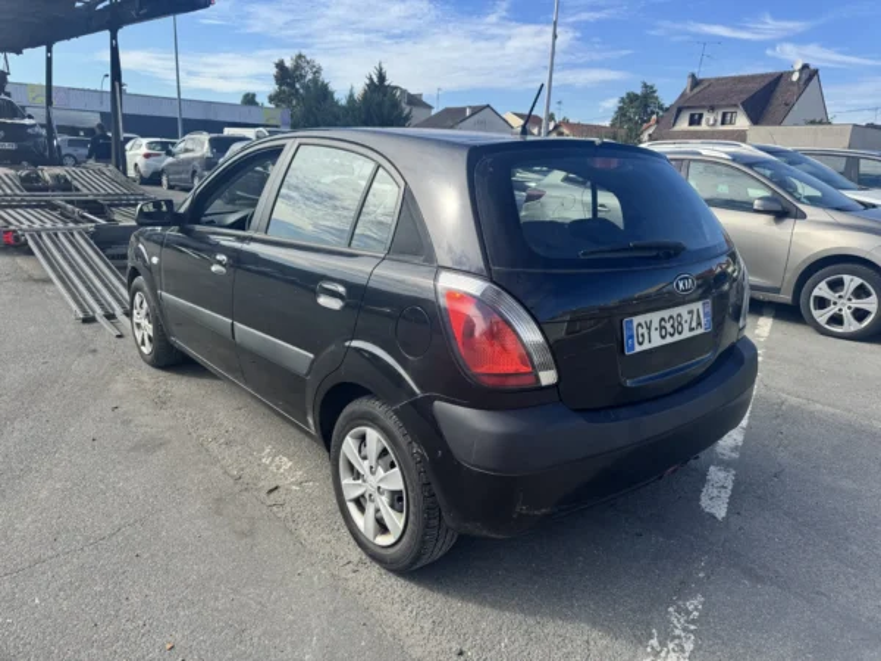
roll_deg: -2.7
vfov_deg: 56.8
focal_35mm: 24
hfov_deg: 71.6
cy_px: 330
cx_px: 440
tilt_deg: -12.5
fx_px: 611
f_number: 1.78
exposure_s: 1/1923
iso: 80
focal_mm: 6.76
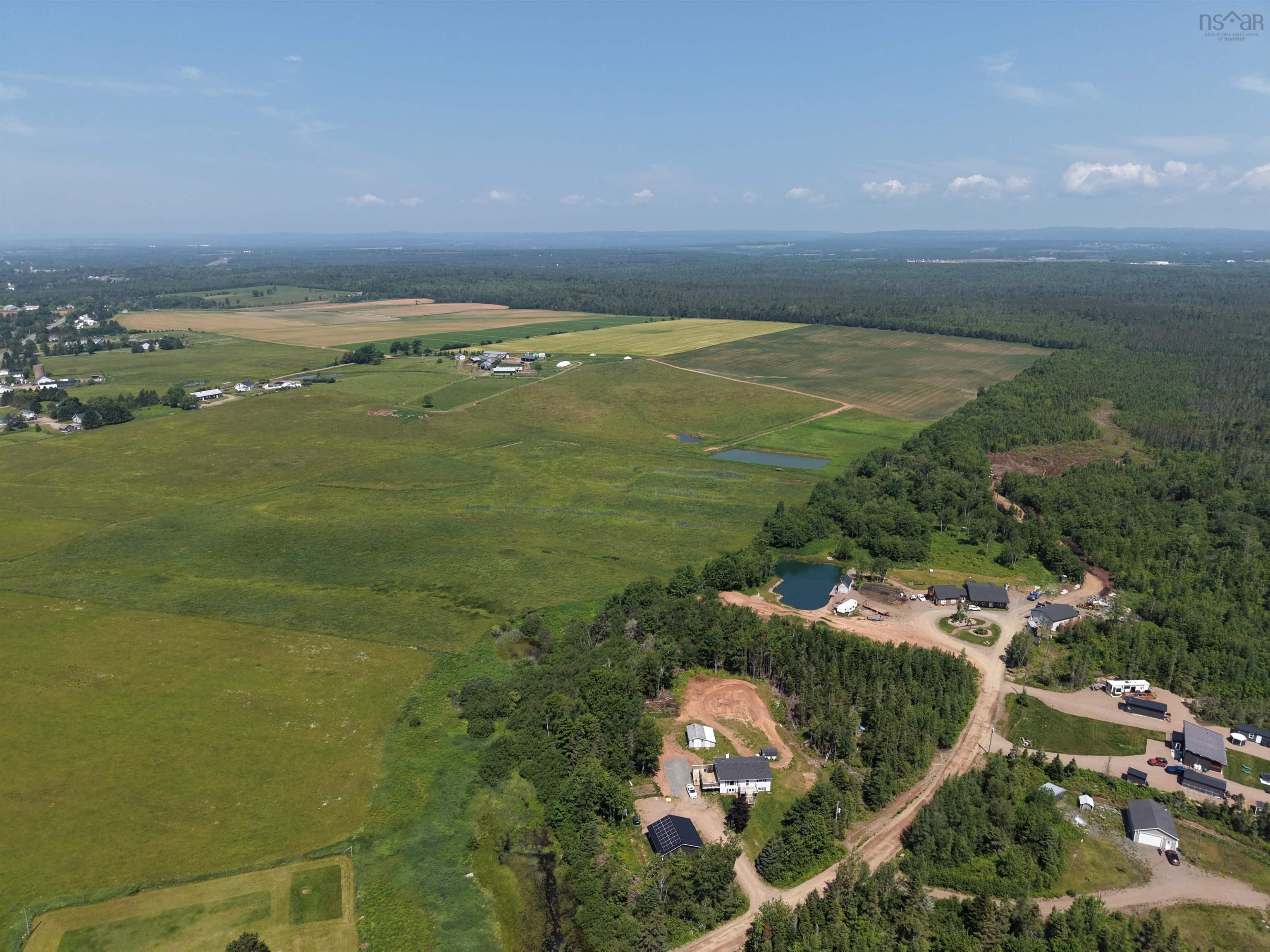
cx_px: 635
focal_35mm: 24
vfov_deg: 56.8
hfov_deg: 71.6
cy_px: 476
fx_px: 881
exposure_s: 1/4000
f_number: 1.8
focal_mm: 8.67
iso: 120
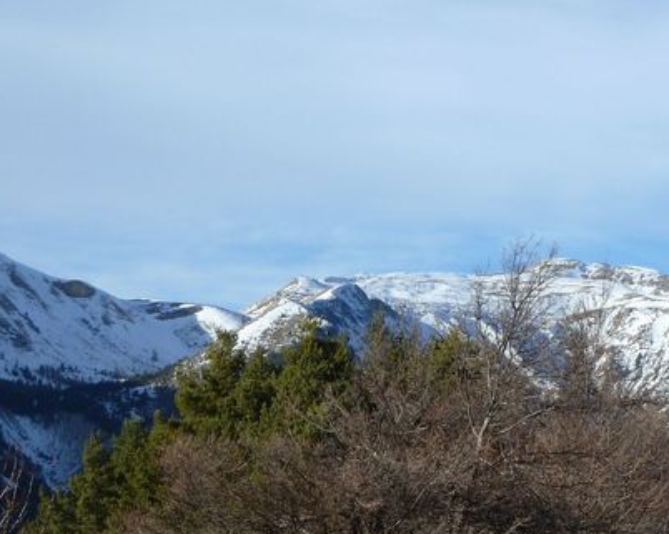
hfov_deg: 13.6
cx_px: 647
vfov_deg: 10.9
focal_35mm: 140
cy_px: 494
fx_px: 2770
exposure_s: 1/500
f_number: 4.5
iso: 80
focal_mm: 11.9
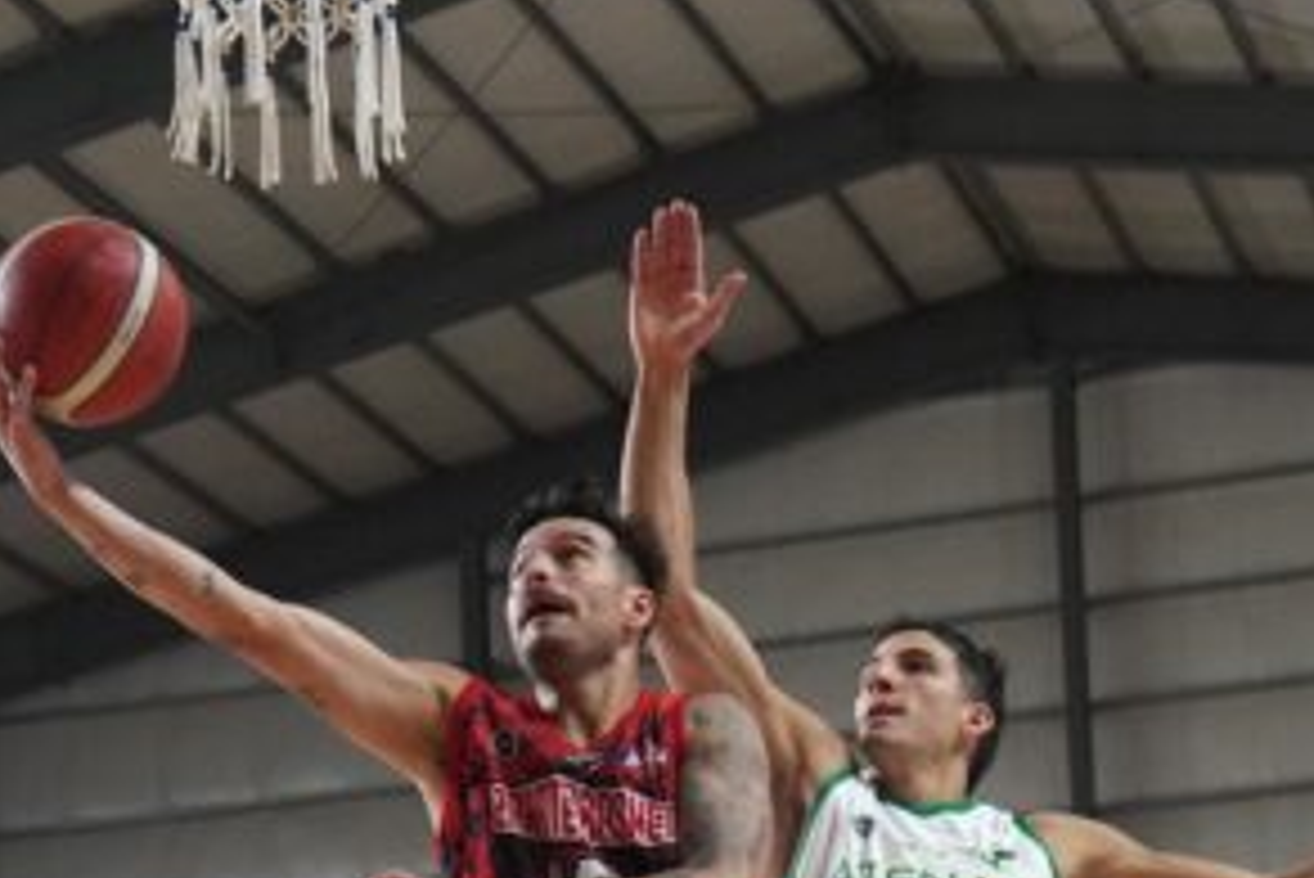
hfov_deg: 16.7
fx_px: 4467
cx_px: 639
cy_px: 1090
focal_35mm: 122
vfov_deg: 11.0
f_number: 4
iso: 2500
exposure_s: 1/640
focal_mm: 31
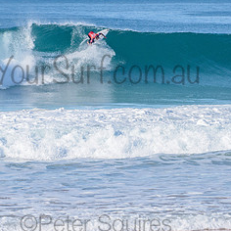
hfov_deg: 4.2
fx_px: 3148
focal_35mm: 417
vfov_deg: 4.2
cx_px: 96
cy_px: 61
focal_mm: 200
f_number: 5.6
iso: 250
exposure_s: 1/2500
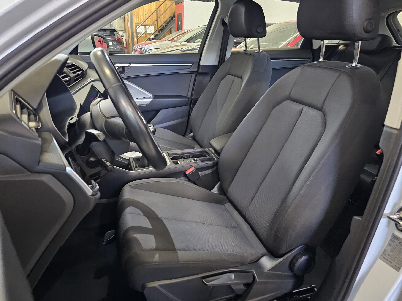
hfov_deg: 73.9
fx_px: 267
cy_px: 150
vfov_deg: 58.9
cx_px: 201
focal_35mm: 23
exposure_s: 1/24
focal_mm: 6.3
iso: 1000
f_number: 1.7
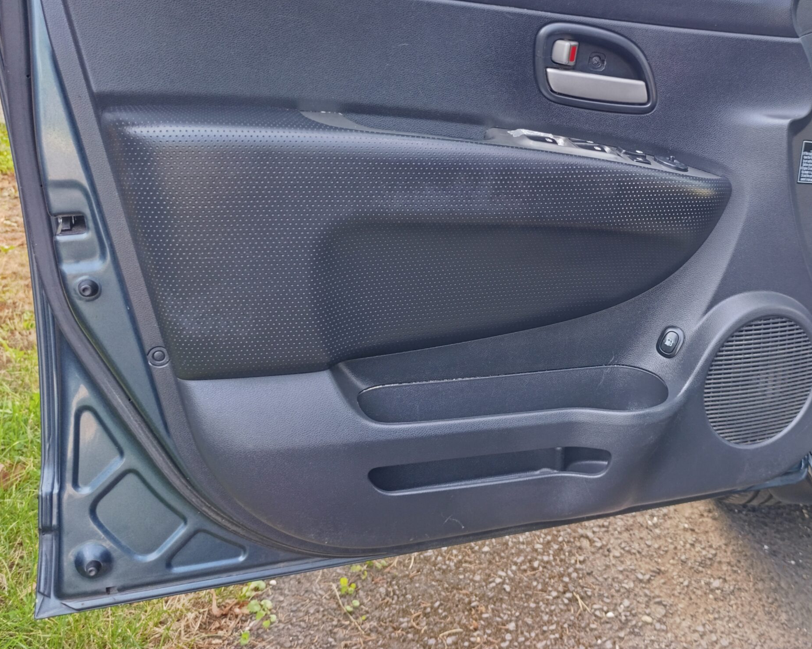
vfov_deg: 46.8
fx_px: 745
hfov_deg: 55.8
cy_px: 260
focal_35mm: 31
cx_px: 550
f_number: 1.6
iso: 500
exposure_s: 1/100
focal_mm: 6.14
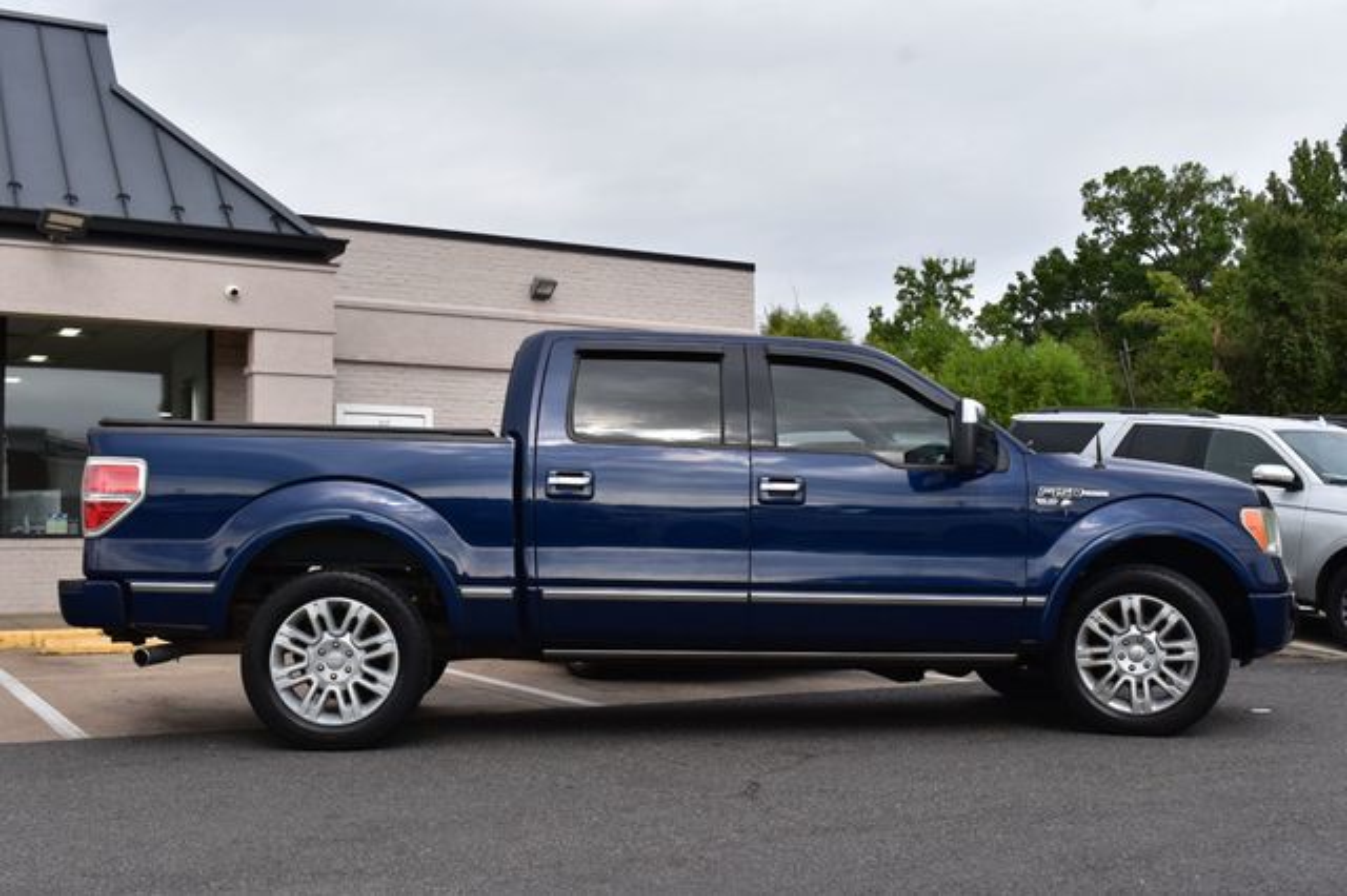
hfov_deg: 49.6
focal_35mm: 39
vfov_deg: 34.2
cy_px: 448
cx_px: 674
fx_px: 1458
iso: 400
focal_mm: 26
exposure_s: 1/400
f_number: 11
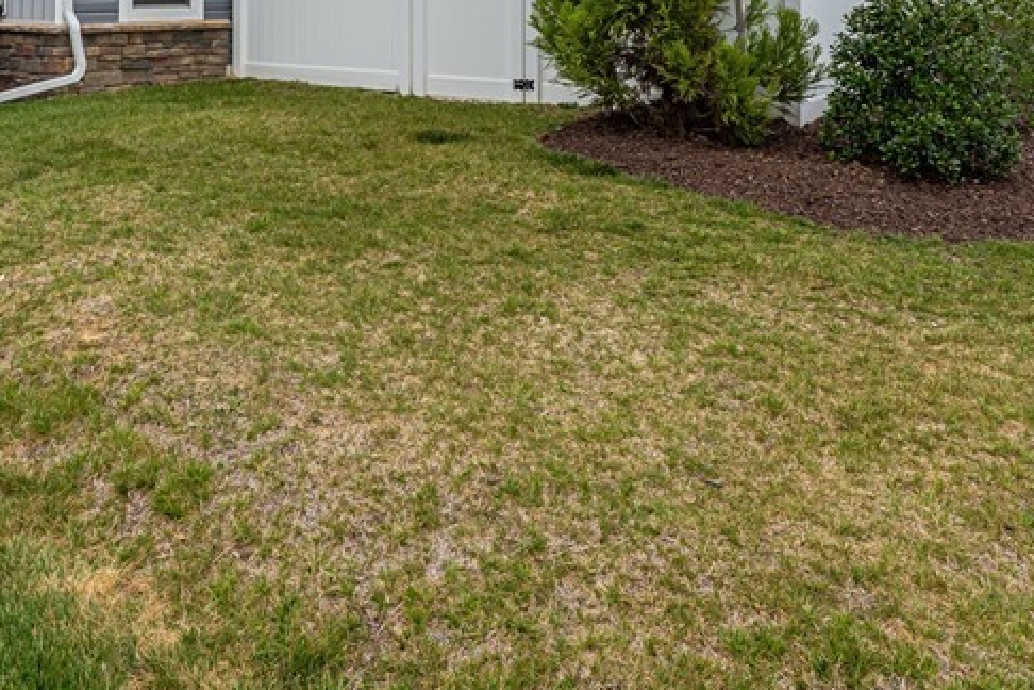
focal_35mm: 38
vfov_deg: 31.4
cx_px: 464
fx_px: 1091
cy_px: -58
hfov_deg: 50.6
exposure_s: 1/200
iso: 640
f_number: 8
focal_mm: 17
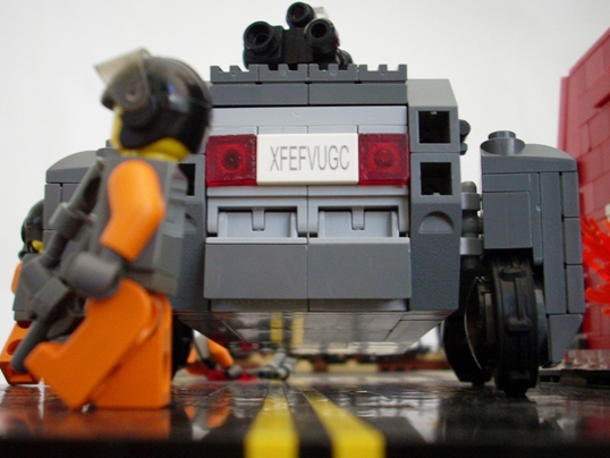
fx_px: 776
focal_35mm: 44
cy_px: 218
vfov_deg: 32.9
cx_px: 307
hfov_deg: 42.9
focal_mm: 6.2
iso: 129
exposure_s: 1/30
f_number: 2.8
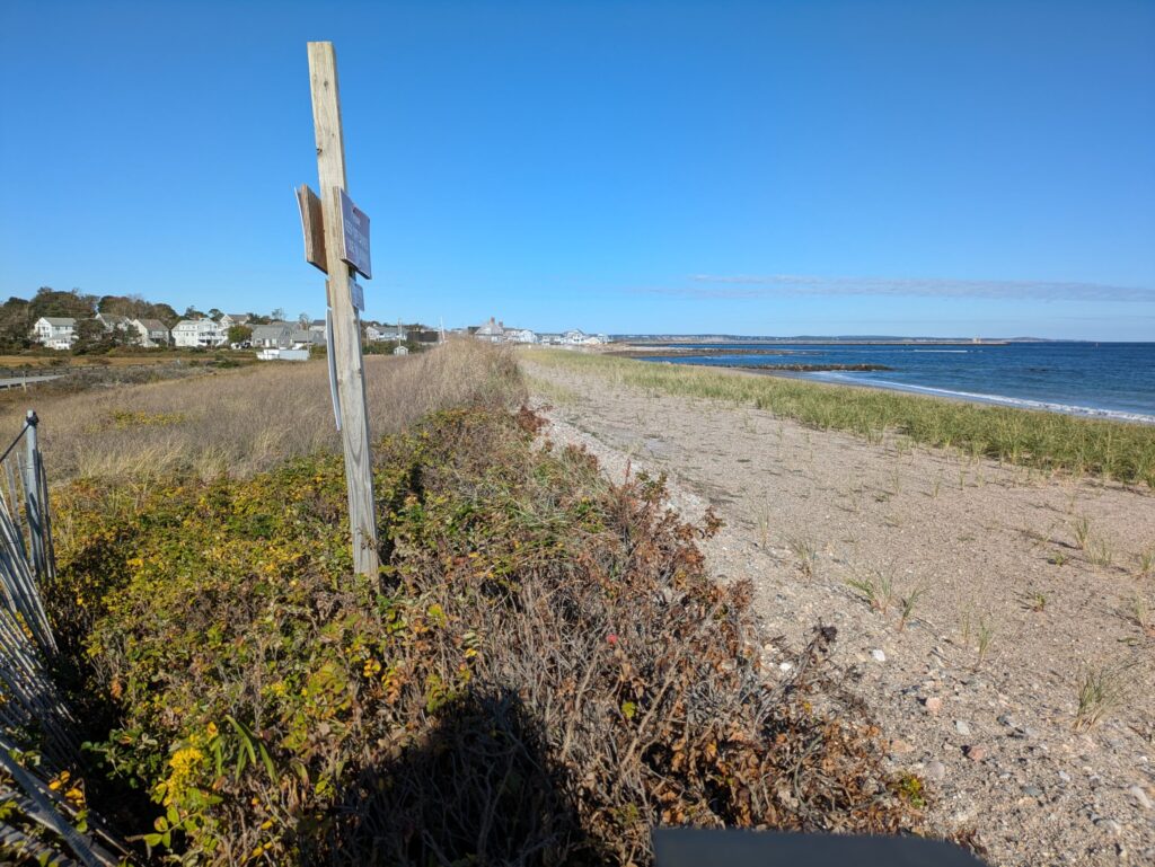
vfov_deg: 54.9
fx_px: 835
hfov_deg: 69.4
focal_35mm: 25
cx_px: 578
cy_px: 434
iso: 47
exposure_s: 1/2155
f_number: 1.89
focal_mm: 5.43
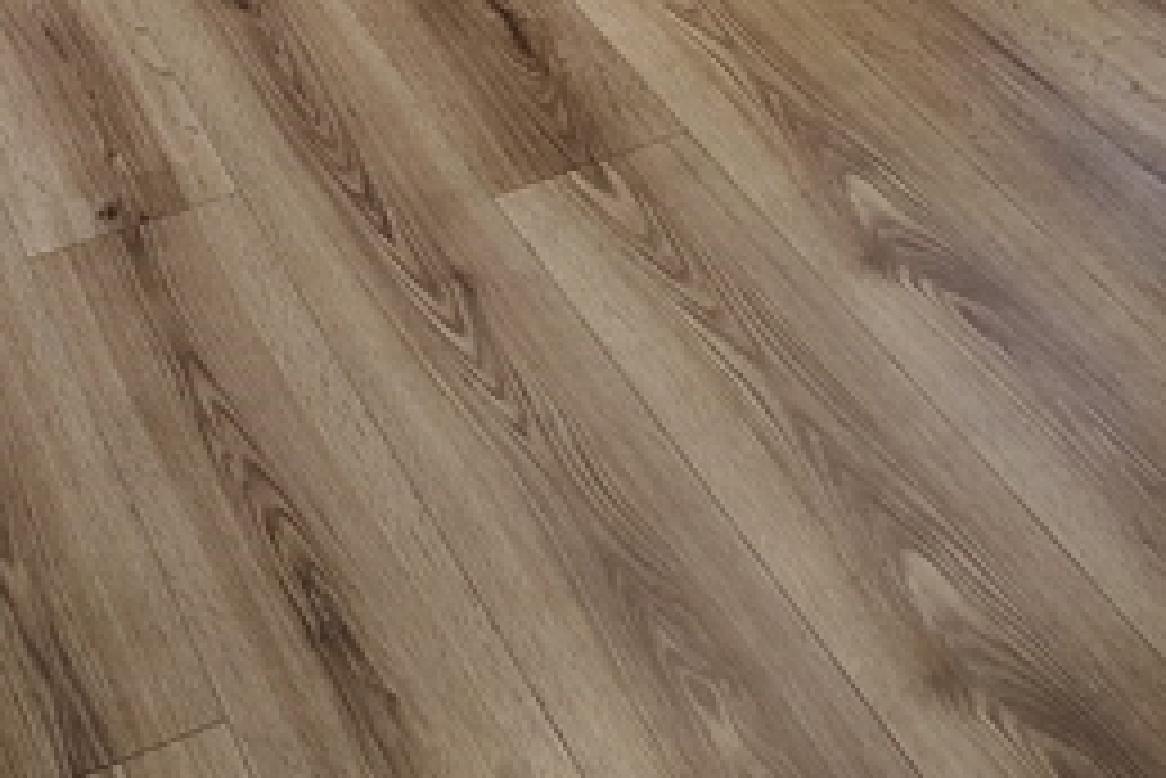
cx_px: 234
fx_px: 2398
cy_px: -877
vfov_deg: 14.5
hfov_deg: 26.8
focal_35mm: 74
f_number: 1.8
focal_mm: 5.56
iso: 875
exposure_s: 1/120
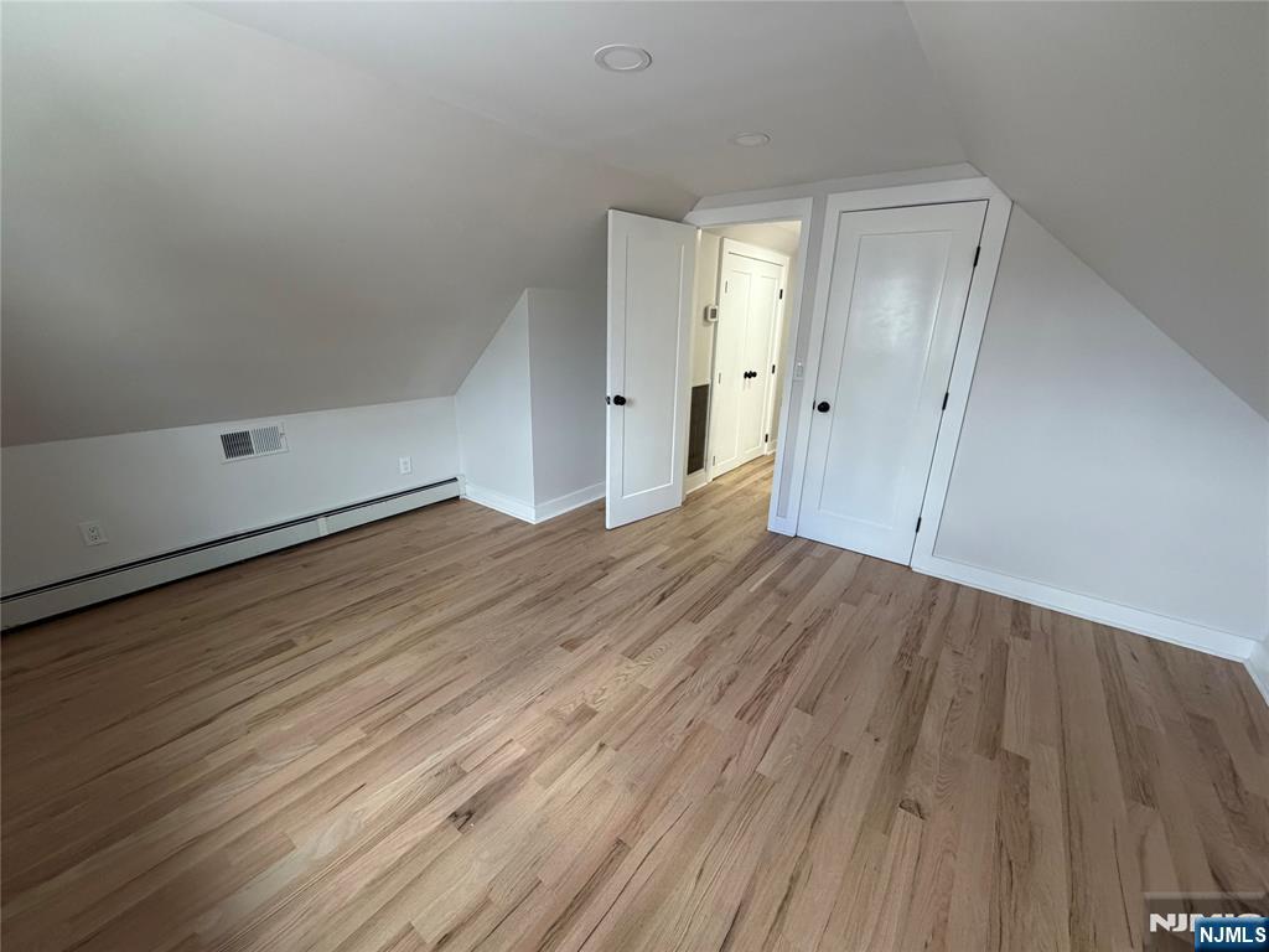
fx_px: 513
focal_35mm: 14
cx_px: 634
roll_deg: -1.4
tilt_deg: -17.2
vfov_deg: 85.7
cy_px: 476
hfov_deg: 102.1
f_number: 2.2
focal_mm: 2.22
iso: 250
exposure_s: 1/121
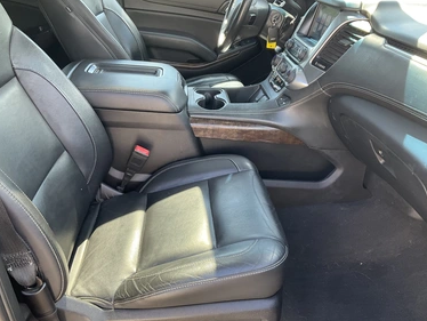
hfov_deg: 58.3
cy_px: 169
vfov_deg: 45.5
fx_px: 383
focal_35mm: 31
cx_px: 212
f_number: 1.8
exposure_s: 1/122
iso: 64
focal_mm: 3
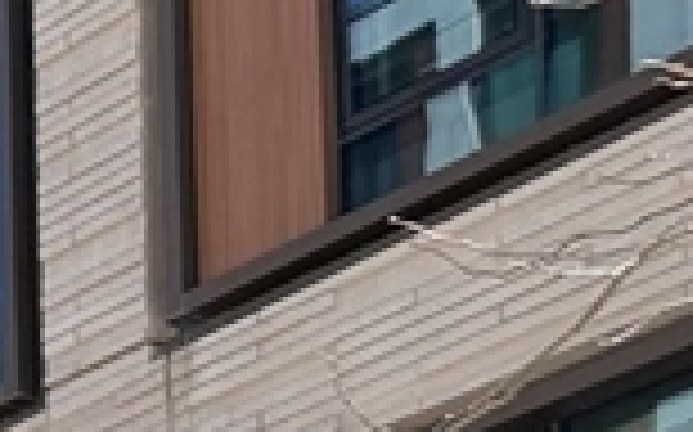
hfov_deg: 10.2
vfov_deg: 6.5
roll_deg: +0.3
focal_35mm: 169
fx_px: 3189
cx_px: -1161
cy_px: 1642
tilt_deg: +5.2
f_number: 1.78
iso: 100
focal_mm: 6.76
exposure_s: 1/2525
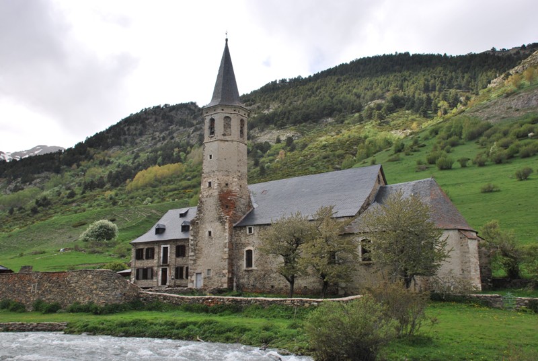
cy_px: 180
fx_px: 539
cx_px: 269
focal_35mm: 36
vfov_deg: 37.0
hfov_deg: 53.1
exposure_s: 1/200
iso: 100
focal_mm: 24
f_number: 9
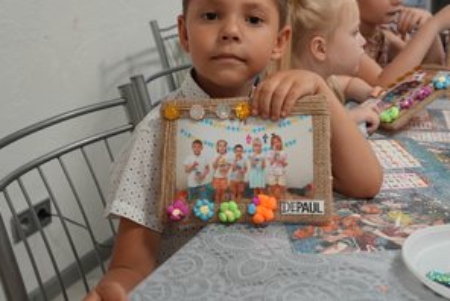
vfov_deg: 26.9
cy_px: 100
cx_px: 254
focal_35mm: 50
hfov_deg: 39.5
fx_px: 626
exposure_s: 1/160
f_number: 4
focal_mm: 37
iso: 2000
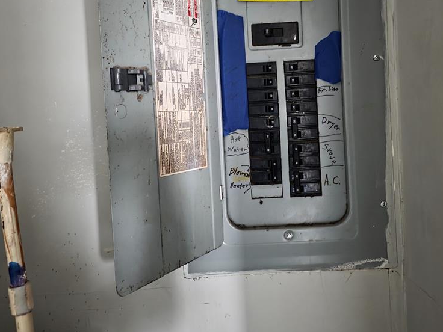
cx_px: 239
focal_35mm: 32
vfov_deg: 43.7
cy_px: 117
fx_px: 410
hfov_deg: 56.7
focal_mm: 6.3
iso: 1600
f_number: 1.7
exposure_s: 1/20
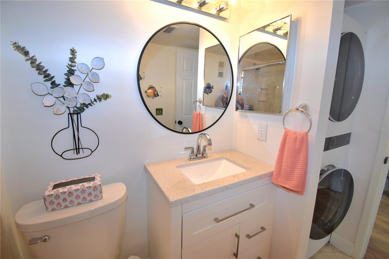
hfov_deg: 100.4
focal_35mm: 15
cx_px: 194
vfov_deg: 77.3
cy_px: 130
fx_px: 162
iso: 400
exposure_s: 1/60.2
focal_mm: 10
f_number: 4.5
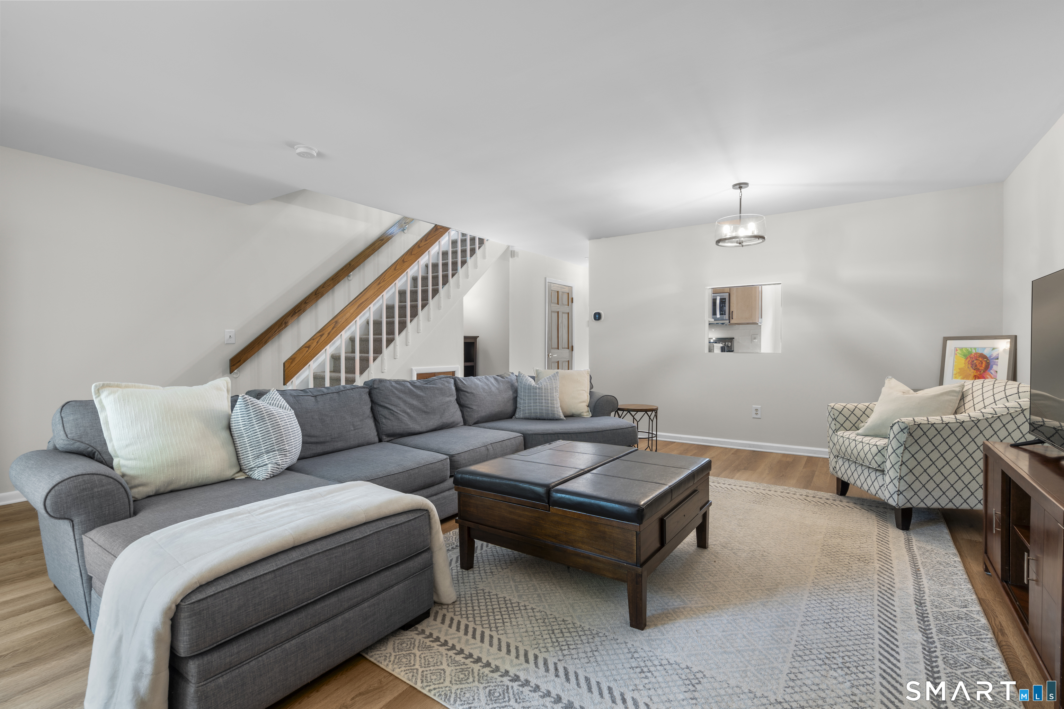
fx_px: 473
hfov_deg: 96.7
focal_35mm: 16
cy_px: 354
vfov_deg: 73.7
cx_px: 532
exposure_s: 3.2
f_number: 9
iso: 200
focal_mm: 16
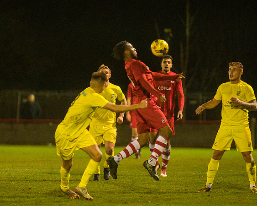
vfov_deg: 3.7
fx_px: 3218
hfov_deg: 4.6
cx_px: 113
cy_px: 103
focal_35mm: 423
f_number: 2.8
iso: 5000
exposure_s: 1/800
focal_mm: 250
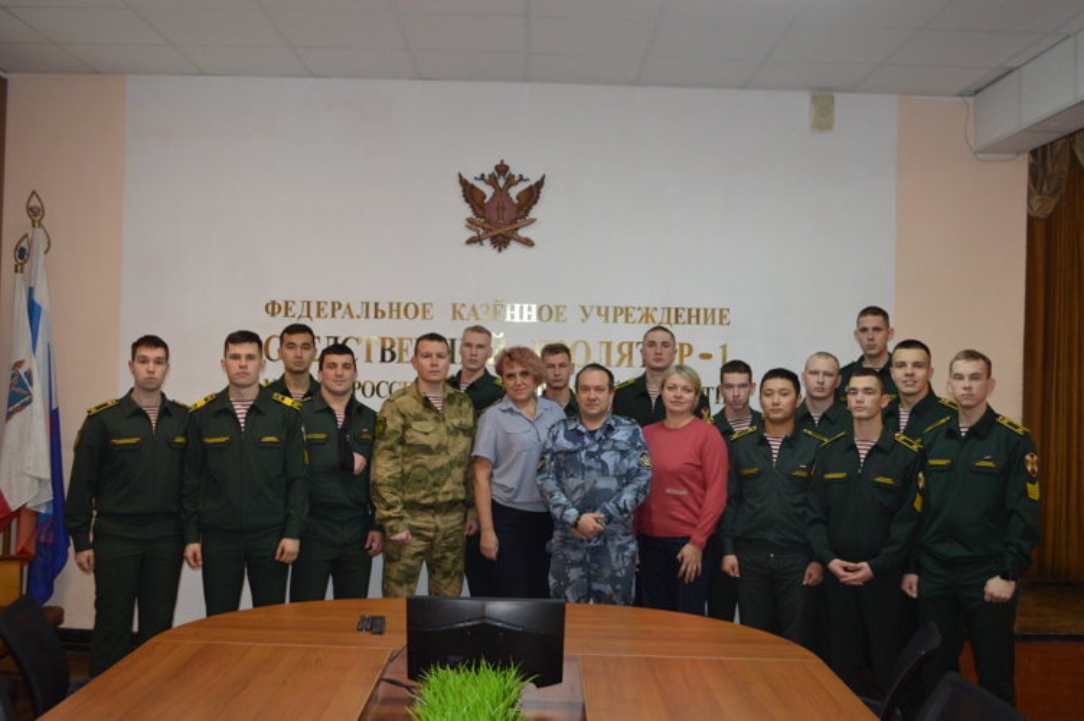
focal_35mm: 36
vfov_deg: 36.8
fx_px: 1083
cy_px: 360
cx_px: 542
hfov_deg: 53.2
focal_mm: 24
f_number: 4
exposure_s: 1/60
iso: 720
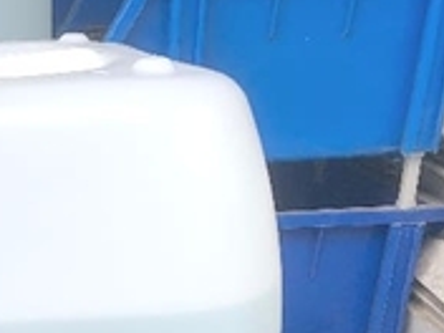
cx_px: -93
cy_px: 439
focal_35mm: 71
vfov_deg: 19.1
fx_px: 911
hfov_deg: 24.7
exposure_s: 1/446
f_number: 1.8
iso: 25
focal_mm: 4.25
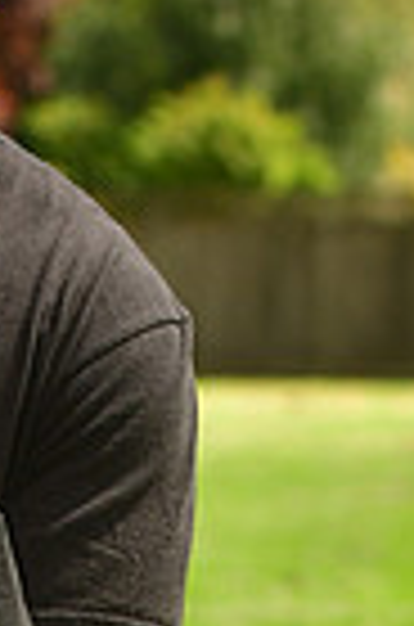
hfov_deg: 2.5
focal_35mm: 540
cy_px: 856
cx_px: -277
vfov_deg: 3.8
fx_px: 9361
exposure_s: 1/640
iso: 200
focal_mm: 86
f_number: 5
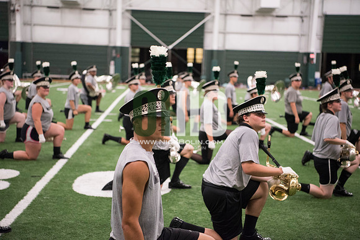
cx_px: 180
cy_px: 120
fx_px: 700
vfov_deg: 19.5
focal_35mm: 70
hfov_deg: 28.8
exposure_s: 1/200
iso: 3200
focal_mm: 70
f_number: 3.2
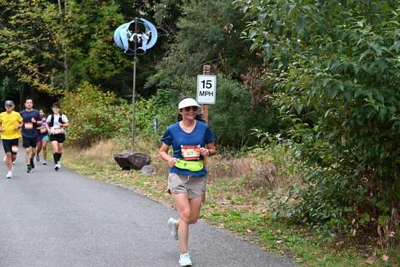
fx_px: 778
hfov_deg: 28.8
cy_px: 134
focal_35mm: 70
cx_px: 200
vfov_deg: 19.5
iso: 900
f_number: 6
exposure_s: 1/125
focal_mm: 70
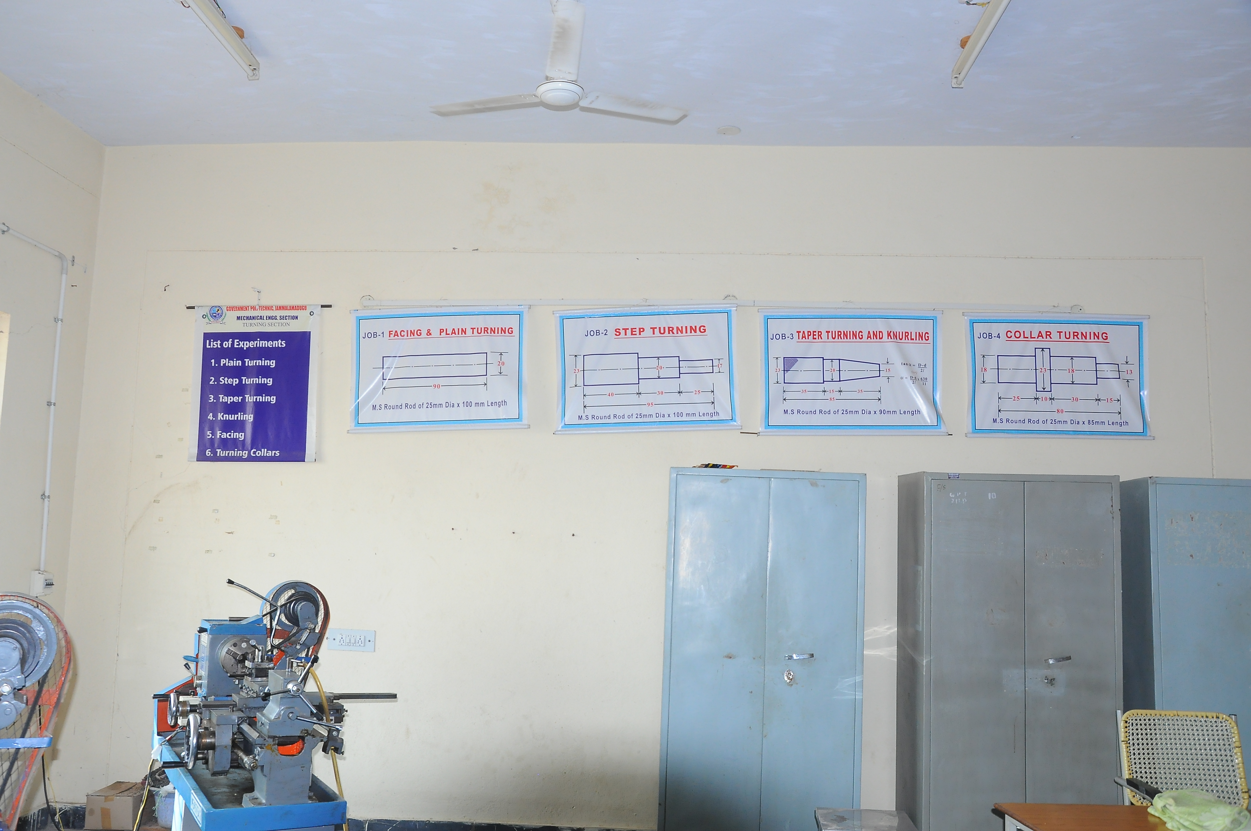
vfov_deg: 22.6
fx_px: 2082
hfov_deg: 33.4
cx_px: 626
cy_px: 416
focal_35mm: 60
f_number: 11
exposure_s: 1/125
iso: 800
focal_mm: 40
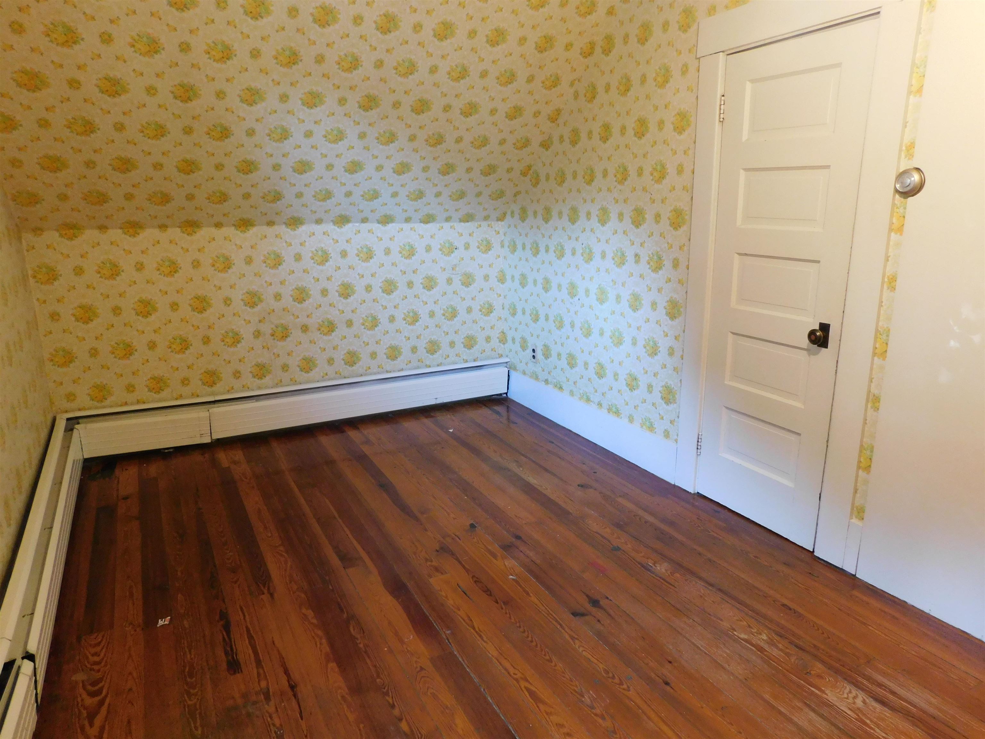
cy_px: 370
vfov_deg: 58.9
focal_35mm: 23
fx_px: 654
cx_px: 492
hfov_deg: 73.9
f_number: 3
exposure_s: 1/13
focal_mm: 4
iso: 400
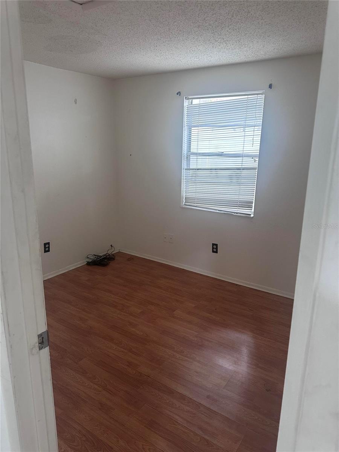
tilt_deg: -14.4
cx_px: 170
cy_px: 226
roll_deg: -2.1
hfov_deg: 56.8
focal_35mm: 24
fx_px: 313
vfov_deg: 71.6
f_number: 1.78
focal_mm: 6.86
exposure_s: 1/60
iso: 320
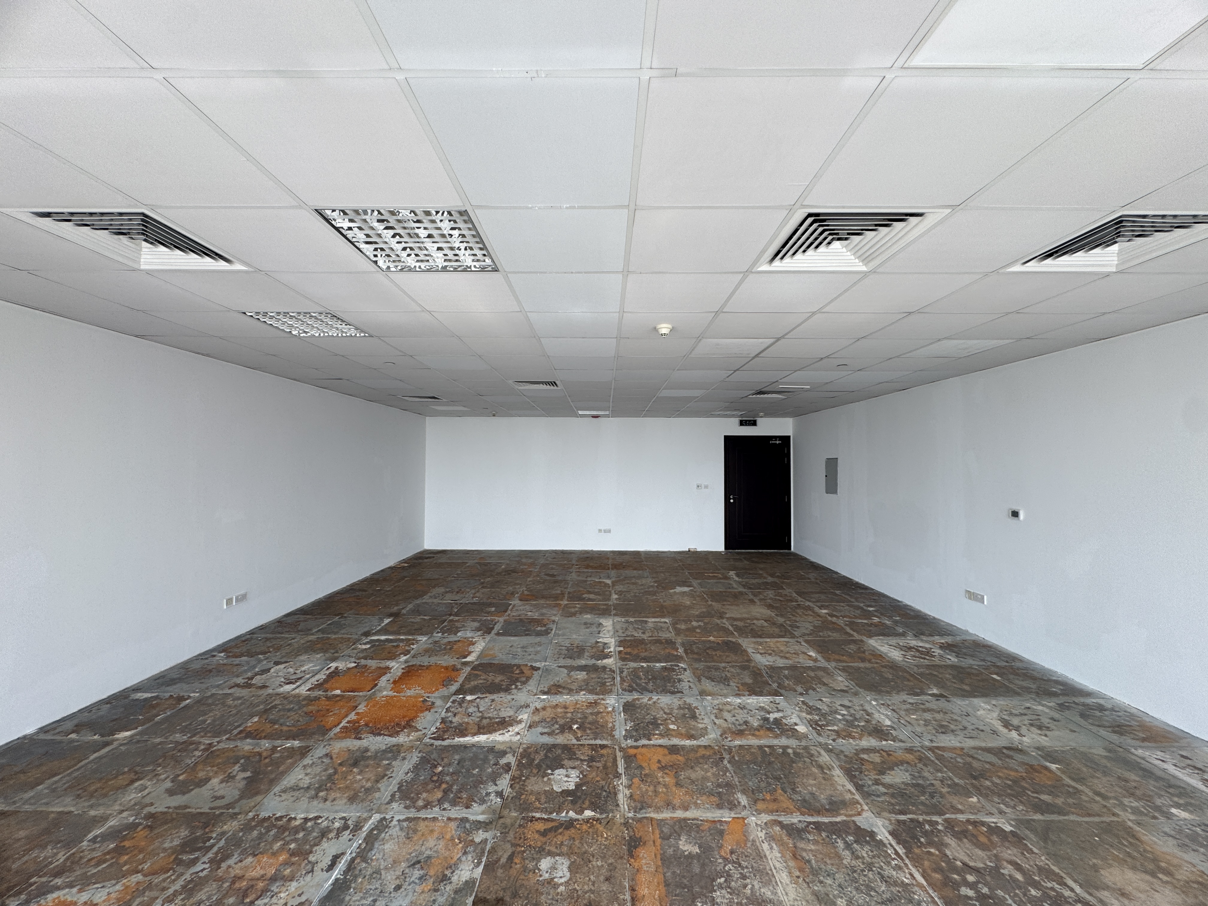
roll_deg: +0.1
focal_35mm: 14
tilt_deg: +1.0
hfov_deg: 102.1
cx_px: 604
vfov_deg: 85.7
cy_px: 453
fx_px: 489
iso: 40
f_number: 2.2
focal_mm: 2.22
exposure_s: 1/109
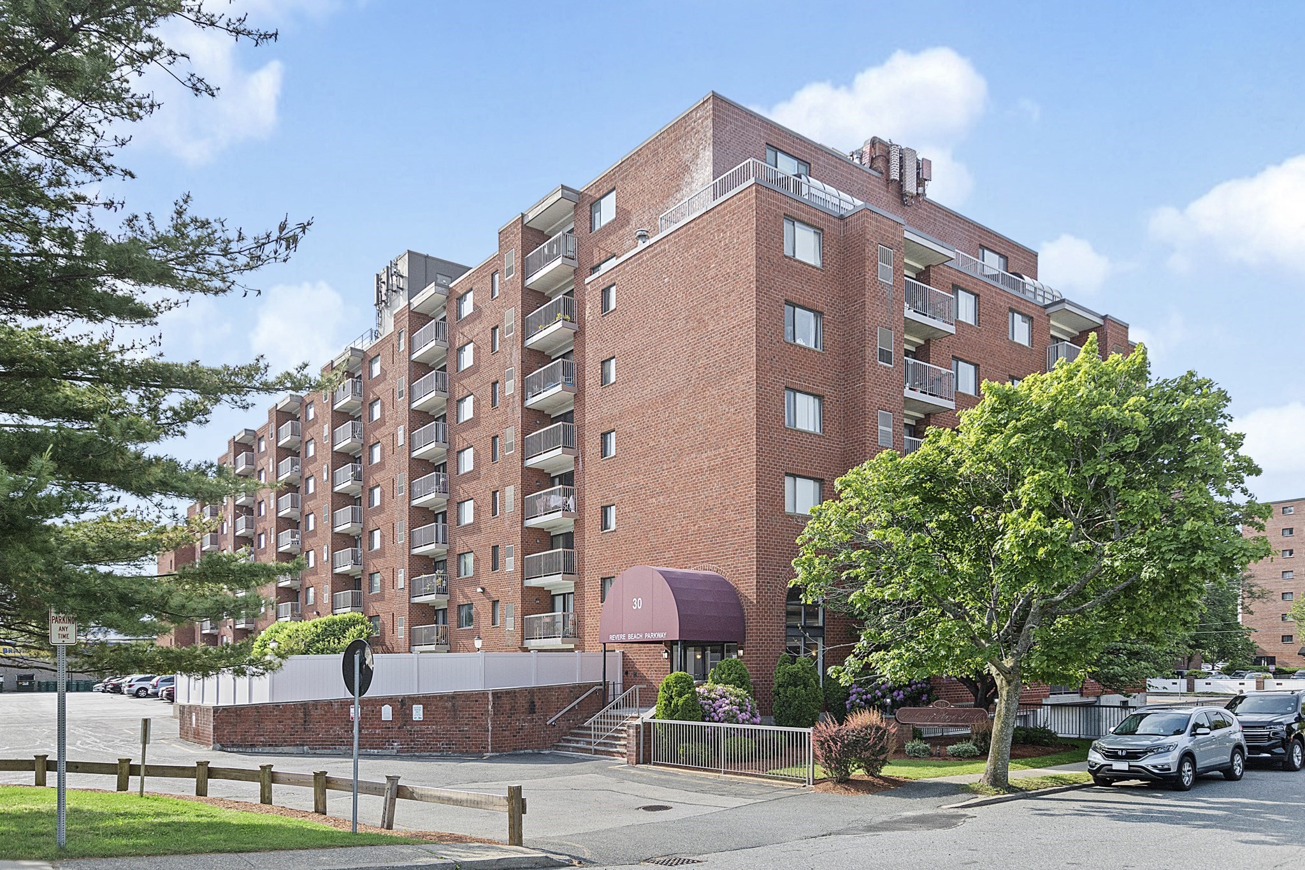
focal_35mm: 24
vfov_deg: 53.1
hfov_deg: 73.7
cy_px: 435
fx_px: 870
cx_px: 652
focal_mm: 16
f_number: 4
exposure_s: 1/3200
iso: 200
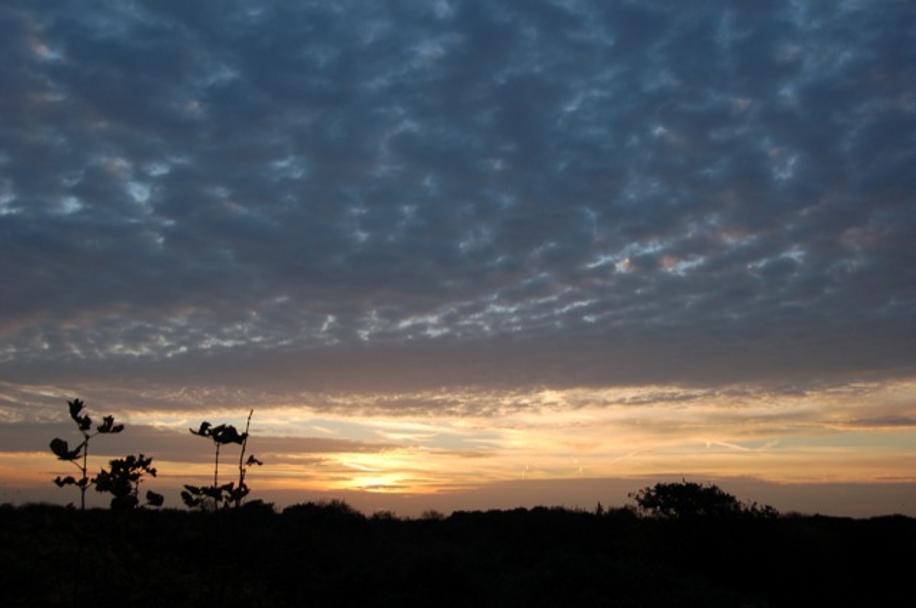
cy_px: 304
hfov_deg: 55.2
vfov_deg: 38.3
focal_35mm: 34
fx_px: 877
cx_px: 458
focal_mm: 23
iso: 200
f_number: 5.6
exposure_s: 1/125
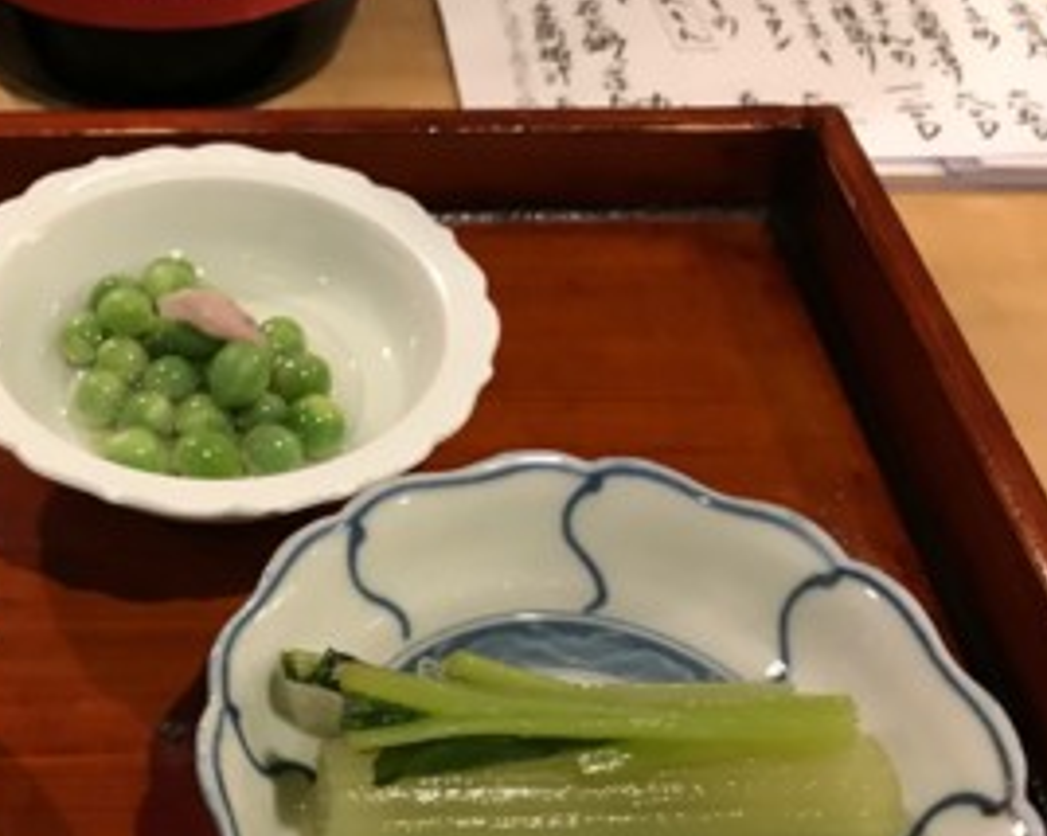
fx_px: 1424
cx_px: 195
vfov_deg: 32.1
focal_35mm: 46
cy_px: 633
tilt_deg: -52.8
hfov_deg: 38.7
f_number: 1.8
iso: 100
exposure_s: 1/9
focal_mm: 3.99
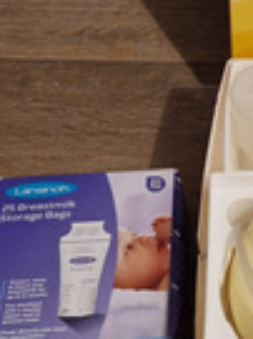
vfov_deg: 22.9
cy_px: 105
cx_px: 334
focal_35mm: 85
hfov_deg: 16.3
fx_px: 830
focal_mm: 5.4
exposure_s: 1/33
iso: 500
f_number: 1.8
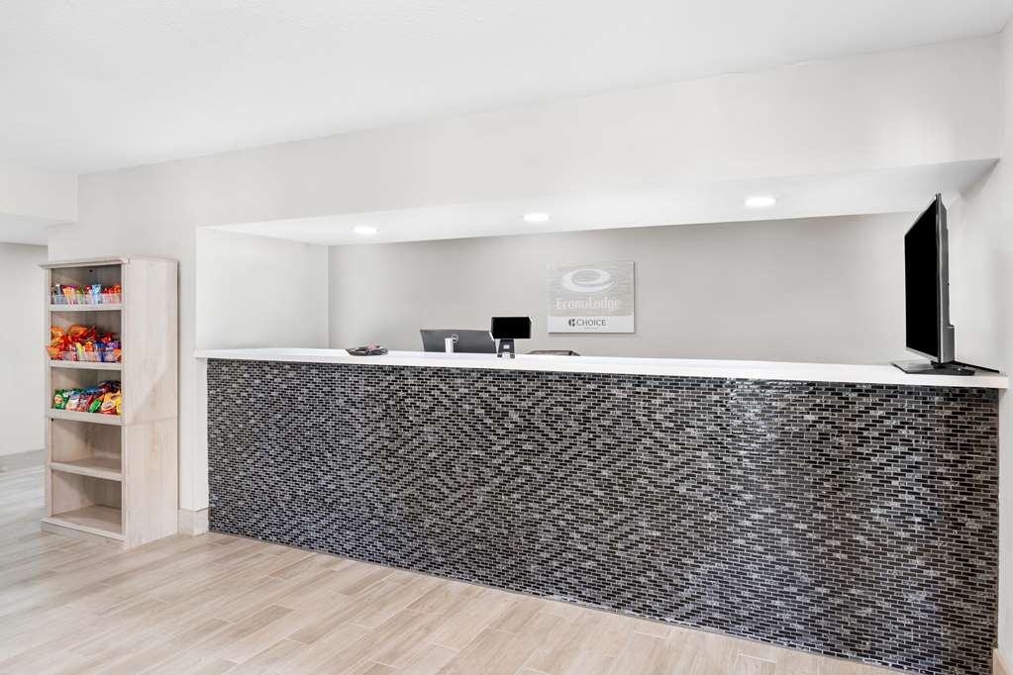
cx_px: 506
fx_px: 506
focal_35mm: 18
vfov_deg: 67.4
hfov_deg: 90.0
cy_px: 338
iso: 100
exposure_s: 2
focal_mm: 18
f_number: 8
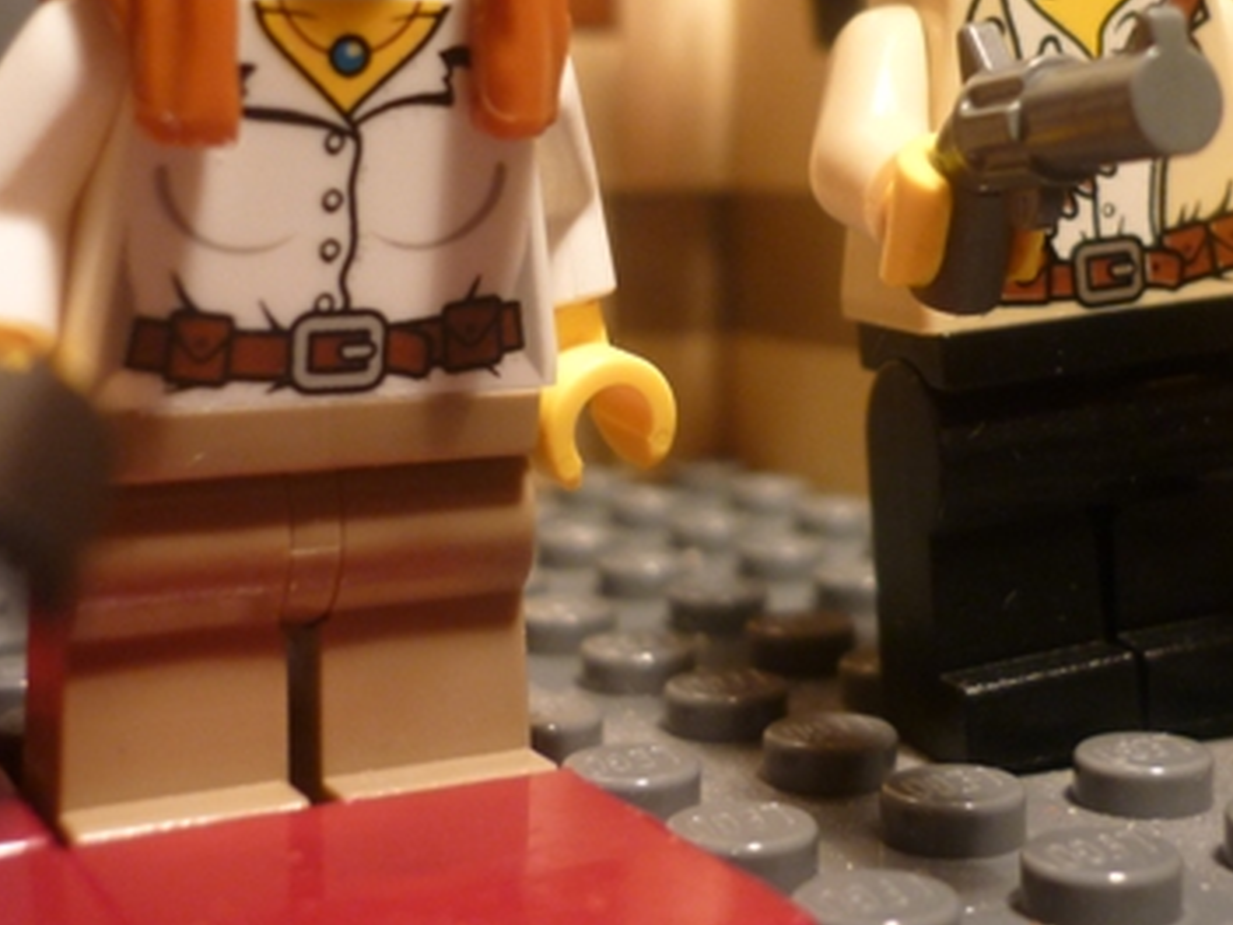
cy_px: 105
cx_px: 792
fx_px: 2137
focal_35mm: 60
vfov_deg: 23.8
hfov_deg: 32.0
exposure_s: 1/30
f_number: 2.8
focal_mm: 5.5
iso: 160
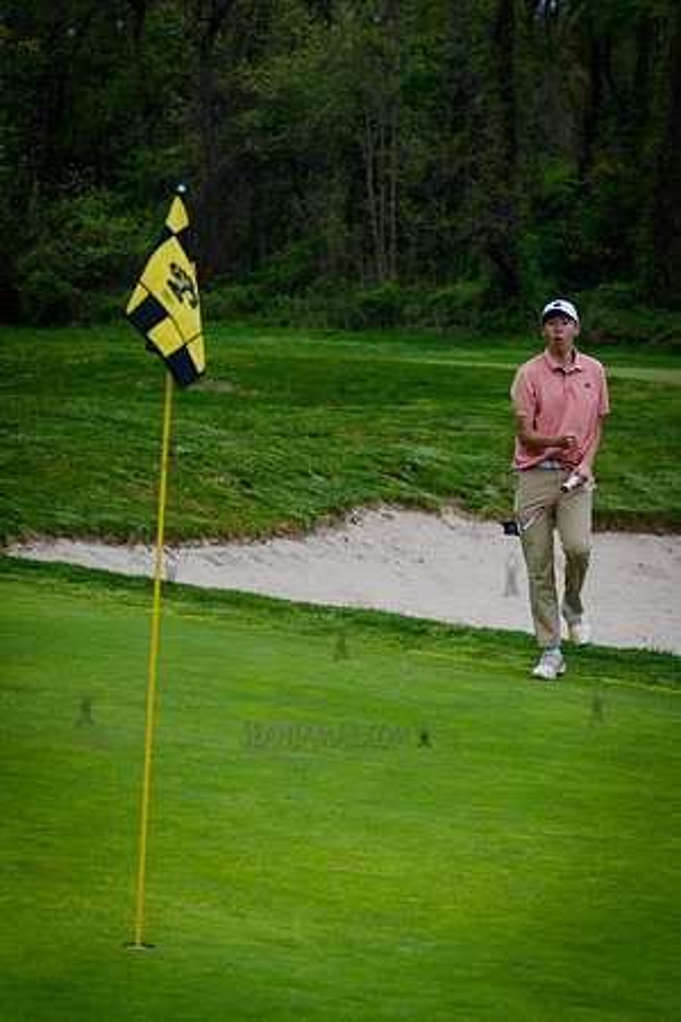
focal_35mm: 132
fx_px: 3758
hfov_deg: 10.4
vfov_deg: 15.5
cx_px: 306
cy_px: 472
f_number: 3.5
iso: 100
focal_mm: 80
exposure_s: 1/640
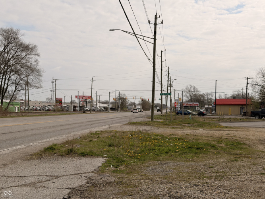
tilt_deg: +2.2
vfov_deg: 30.3
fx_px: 367
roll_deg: -1.2
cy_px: 100
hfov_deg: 39.7
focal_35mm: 48
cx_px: 132
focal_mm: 6.76
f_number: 1.78
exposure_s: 1/8772
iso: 64
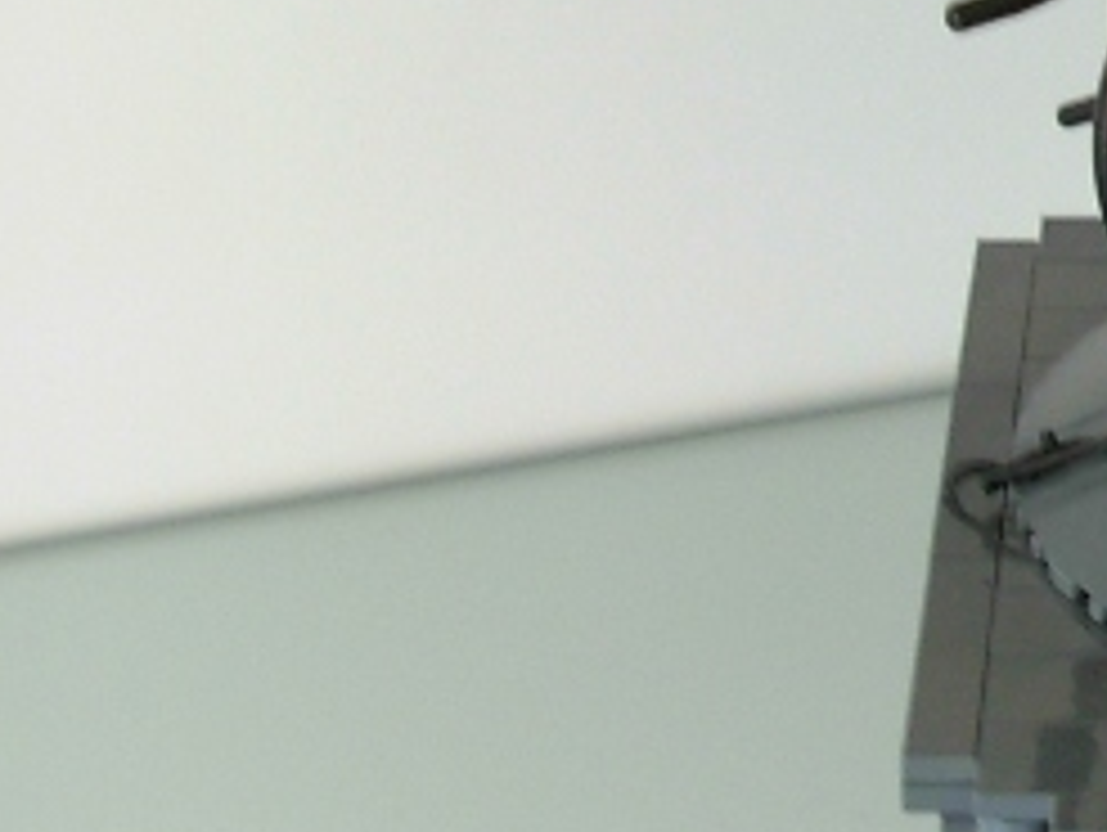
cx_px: 1616
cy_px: 0
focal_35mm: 158
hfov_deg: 12.0
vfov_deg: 9.3
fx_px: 5058
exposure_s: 1/11.3
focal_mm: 6.3
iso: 79
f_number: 2.9
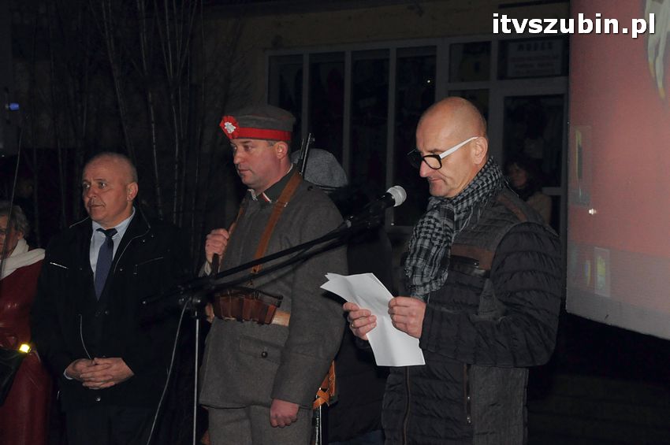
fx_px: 1952
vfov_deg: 13.0
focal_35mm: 105
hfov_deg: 19.5
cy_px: 222
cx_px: 335
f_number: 8
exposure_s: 1/60
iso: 2500
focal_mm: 70
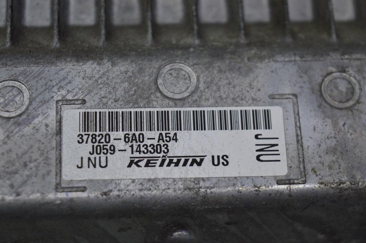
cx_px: 183
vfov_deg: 16.5
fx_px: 838
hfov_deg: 24.6
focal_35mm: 82
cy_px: 122
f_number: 6.3
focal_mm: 55
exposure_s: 1/60
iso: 400
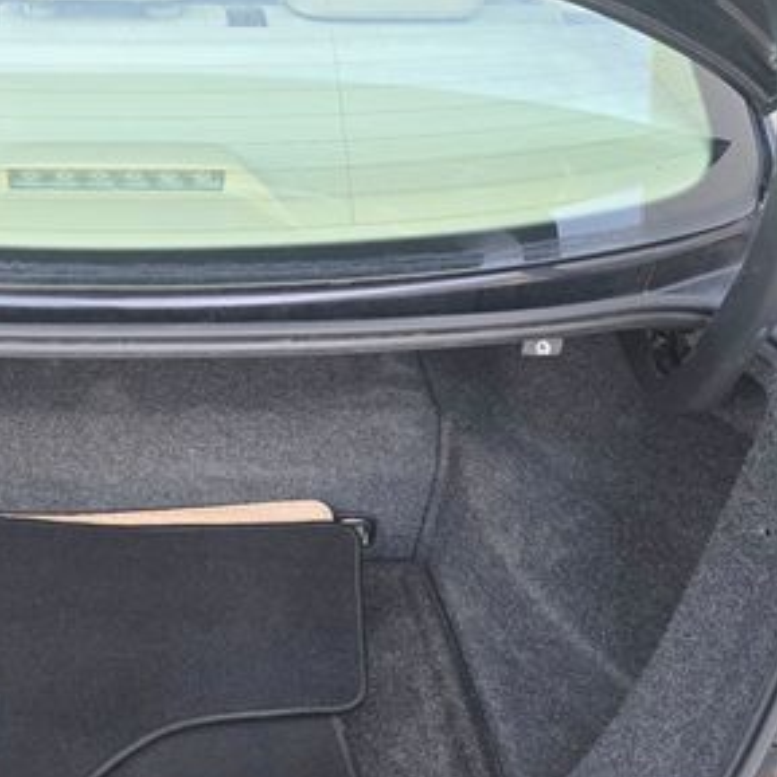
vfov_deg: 37.0
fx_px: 1143
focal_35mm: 45
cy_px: 543
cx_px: 97
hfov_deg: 35.6
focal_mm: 6.3
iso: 125
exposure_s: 1/120
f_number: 1.7
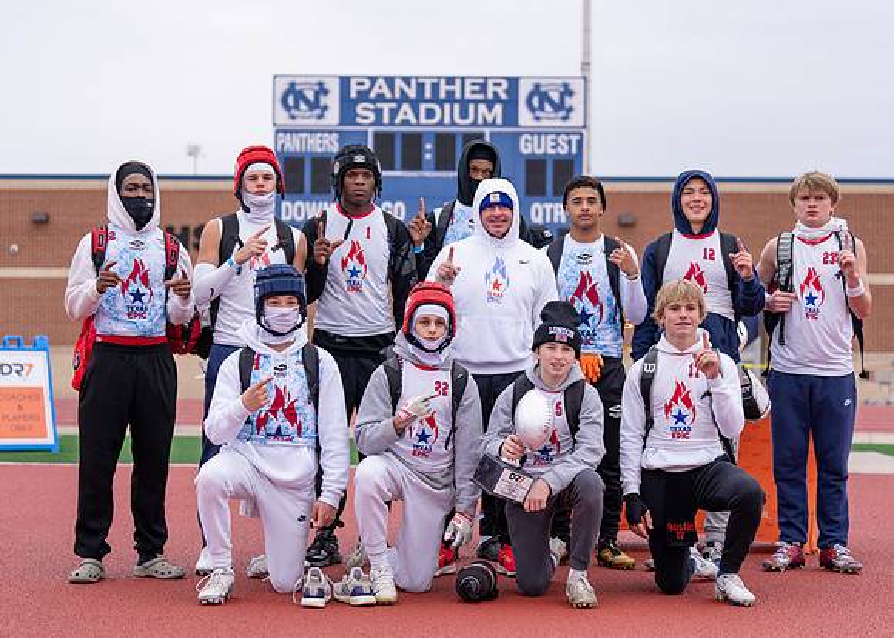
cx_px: 429
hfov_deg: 25.7
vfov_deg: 18.5
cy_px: 310
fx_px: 1956
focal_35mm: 77
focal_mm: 70
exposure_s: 1/800
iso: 100
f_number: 2.8
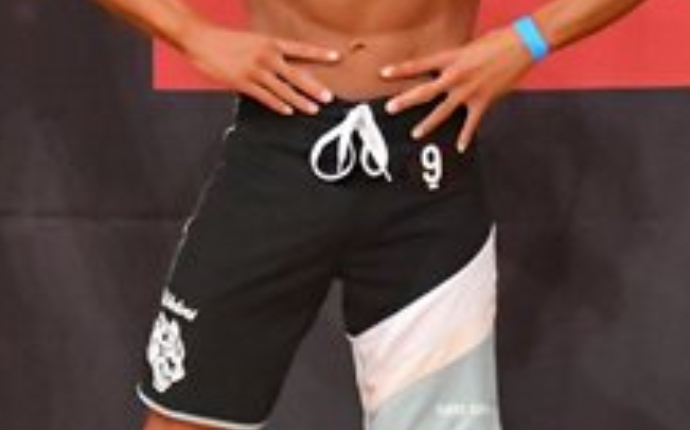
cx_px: -68
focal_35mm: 1038
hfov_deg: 2.0
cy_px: 121
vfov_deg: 1.3
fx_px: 19494
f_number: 5.6
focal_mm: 190
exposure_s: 1/400
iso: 11400
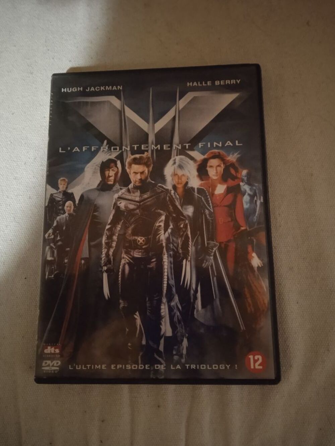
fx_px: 361
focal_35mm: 28
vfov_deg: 63.4
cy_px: 223
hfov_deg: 49.8
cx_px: 168
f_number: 2.2
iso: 2115
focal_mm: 3.43
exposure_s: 1/14.3
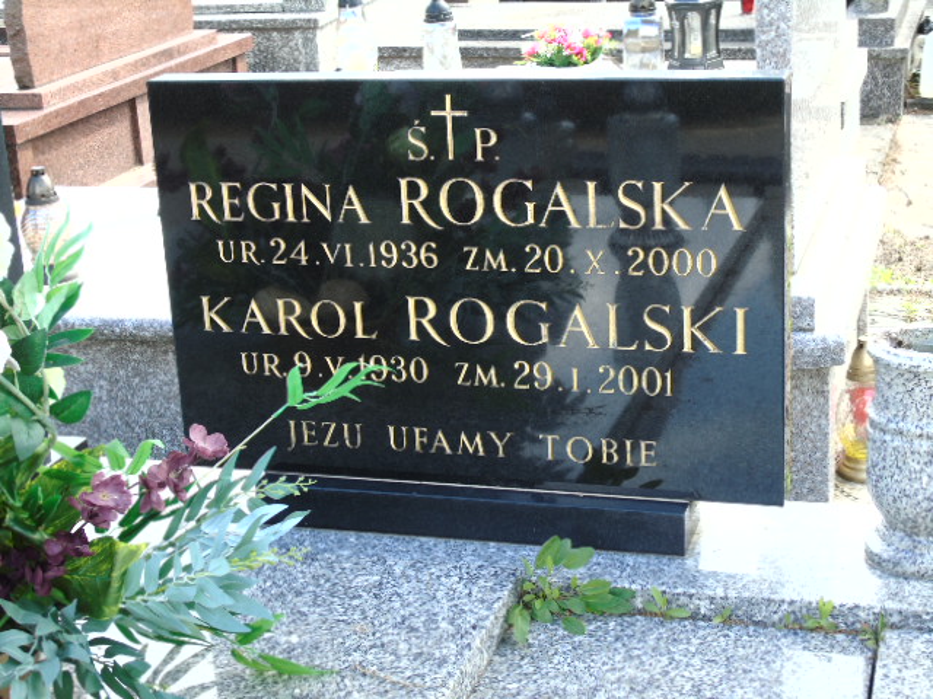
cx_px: 466
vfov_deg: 23.7
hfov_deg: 31.2
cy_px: 350
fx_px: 1671
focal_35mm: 62
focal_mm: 11
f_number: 4.5
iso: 80
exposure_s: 1/60
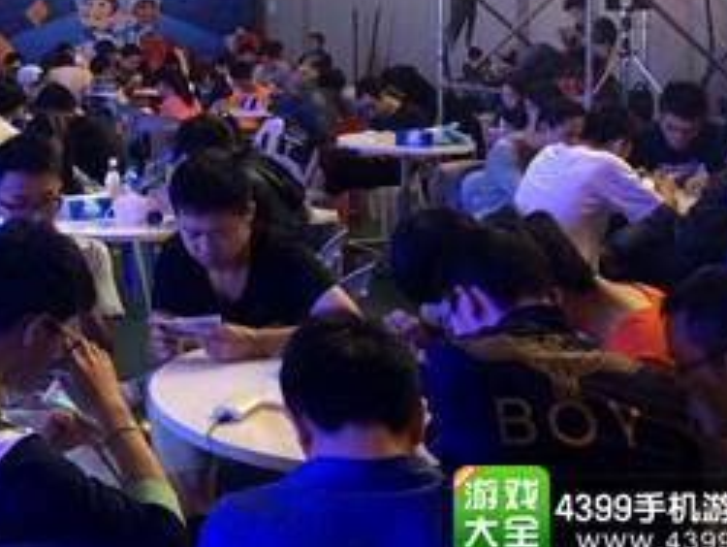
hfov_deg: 31.9
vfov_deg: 24.4
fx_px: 1219
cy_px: 33
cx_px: 99
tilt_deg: -0.3
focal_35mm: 58
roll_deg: +0.1
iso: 320
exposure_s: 1/20
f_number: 2.2
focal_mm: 4.15
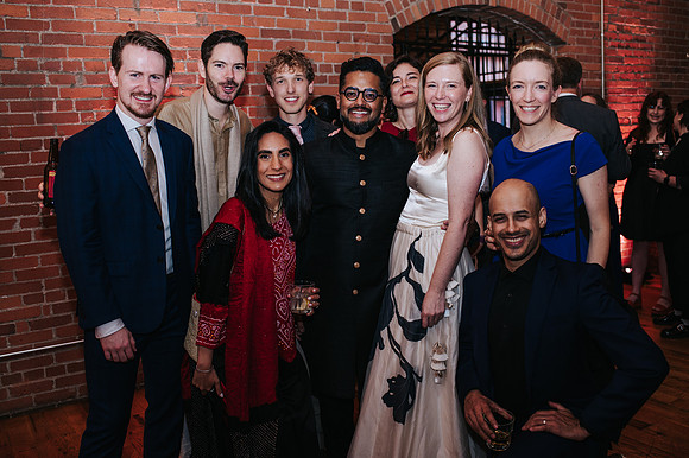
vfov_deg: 36.6
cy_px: 229
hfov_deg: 52.9
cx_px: 344
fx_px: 693
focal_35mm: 36
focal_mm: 35
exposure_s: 1/200
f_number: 3.2
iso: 800
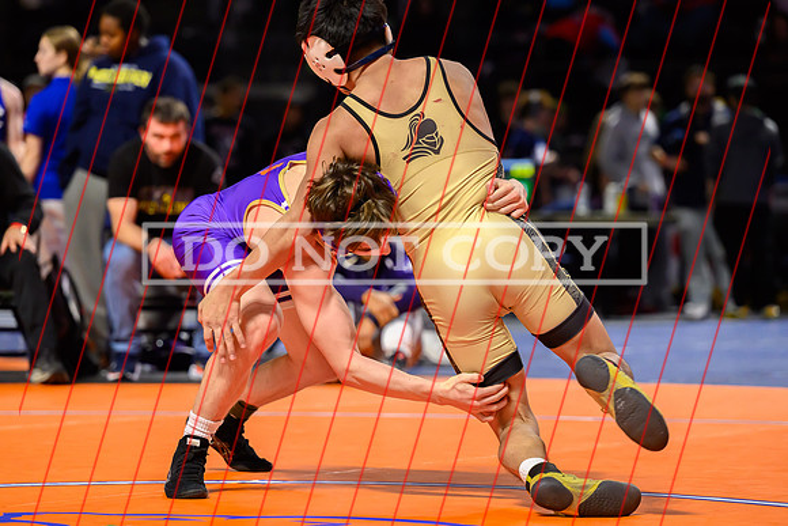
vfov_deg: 8.9
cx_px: 391
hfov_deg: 13.3
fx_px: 3369
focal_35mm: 154
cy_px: 285
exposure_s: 1/800
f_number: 3.5
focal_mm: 140
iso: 4000
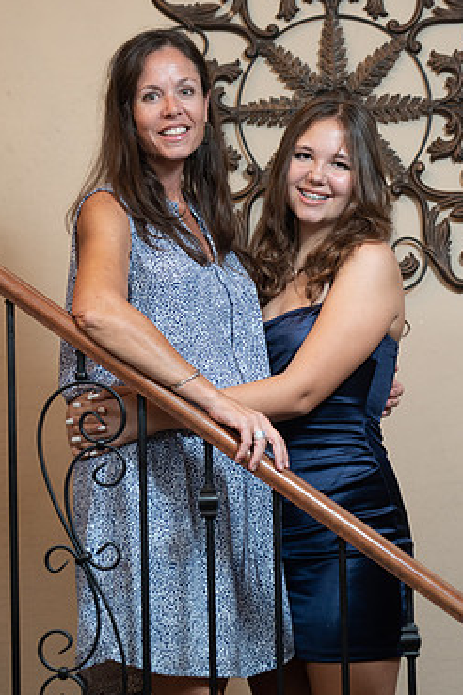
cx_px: 258
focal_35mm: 128
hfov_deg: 10.7
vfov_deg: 16.0
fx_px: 2469
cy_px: 358
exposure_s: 1/50
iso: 1600
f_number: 4
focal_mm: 105
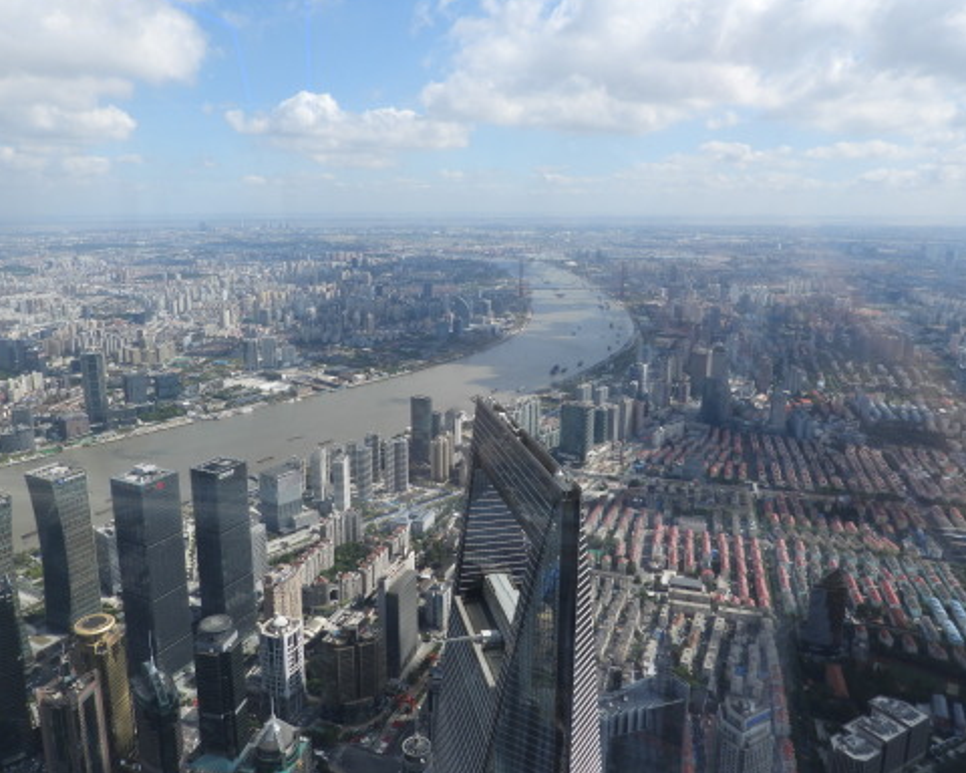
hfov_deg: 66.0
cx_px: 452
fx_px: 743
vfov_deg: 54.9
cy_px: 372
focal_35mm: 26
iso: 100
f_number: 2.8
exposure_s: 1/1600
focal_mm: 4.3
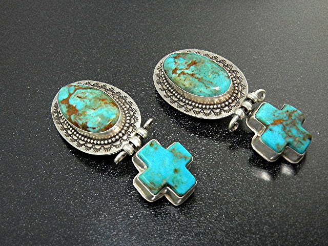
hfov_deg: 42.1
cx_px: 164
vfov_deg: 32.2
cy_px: 123
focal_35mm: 45
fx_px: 426
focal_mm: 8.1
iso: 800
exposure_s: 1/30
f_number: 7.6
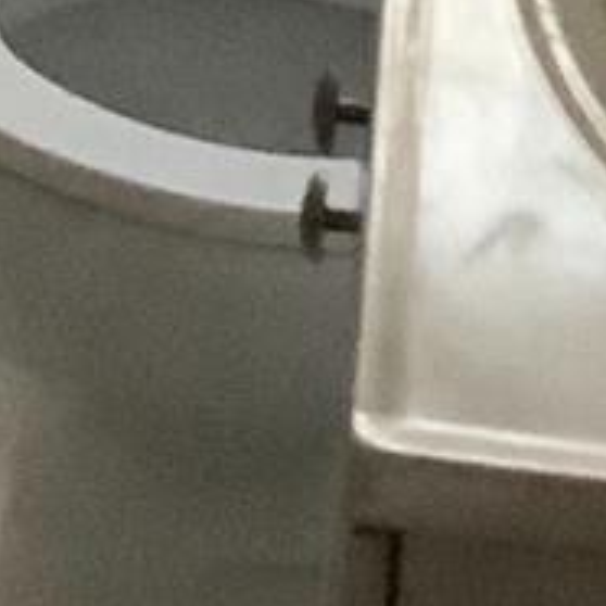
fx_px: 4377
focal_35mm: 221
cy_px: -1609
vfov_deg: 6.7
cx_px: 207
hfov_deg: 7.9
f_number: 2.4
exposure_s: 1/60
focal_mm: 3.3
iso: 320
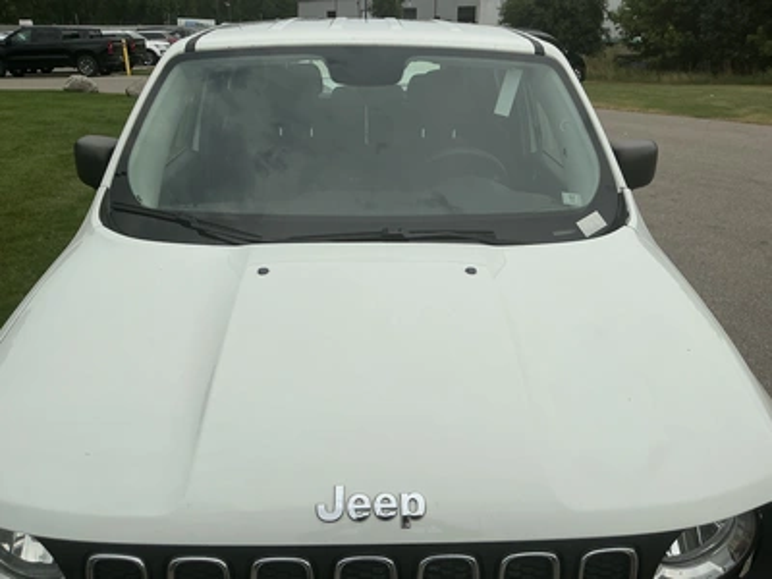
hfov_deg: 63.4
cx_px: 386
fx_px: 624
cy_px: 290
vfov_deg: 49.7
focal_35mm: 28
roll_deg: -3.9
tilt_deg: -21.0
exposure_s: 1/978
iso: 25
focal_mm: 3
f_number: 1.8
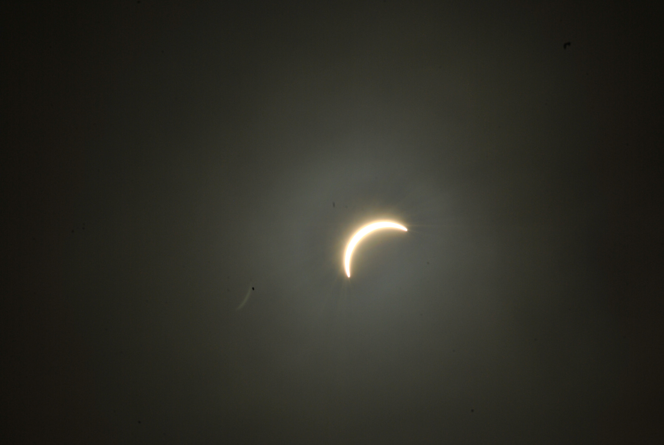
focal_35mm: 450
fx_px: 8310
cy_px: 222
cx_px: 332
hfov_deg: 4.6
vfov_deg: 3.1
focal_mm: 300
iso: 100
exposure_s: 1/1600
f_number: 22
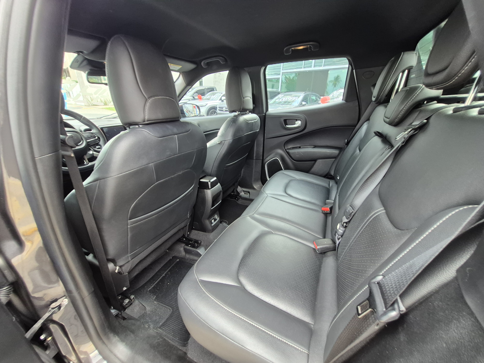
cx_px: 242
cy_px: 182
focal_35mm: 13
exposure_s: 1/60
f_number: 2.2
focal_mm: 1.74
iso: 125
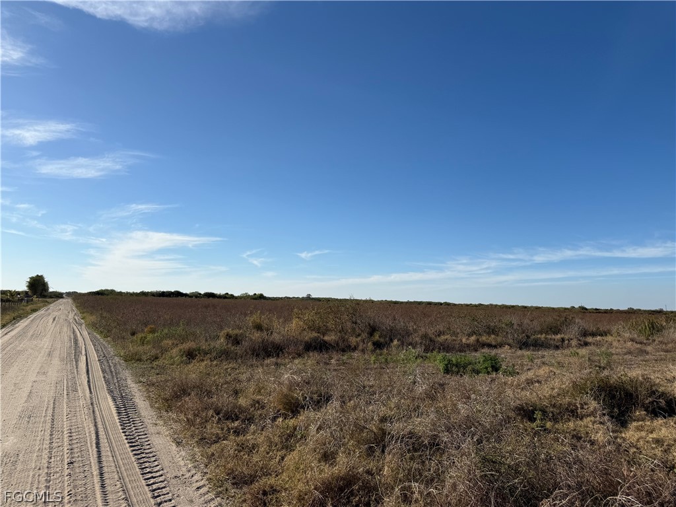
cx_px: 338
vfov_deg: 56.8
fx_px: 469
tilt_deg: +5.4
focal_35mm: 24
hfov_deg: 71.6
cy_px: 254
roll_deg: -1.6
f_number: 1.78
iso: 80
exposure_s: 1/8130
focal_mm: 6.76
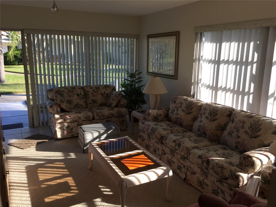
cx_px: 138
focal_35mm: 29
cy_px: 104
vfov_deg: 48.2
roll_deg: -1.2
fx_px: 231
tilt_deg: -13.5
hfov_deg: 61.7
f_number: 2.2
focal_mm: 4.15
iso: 32
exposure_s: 1/391
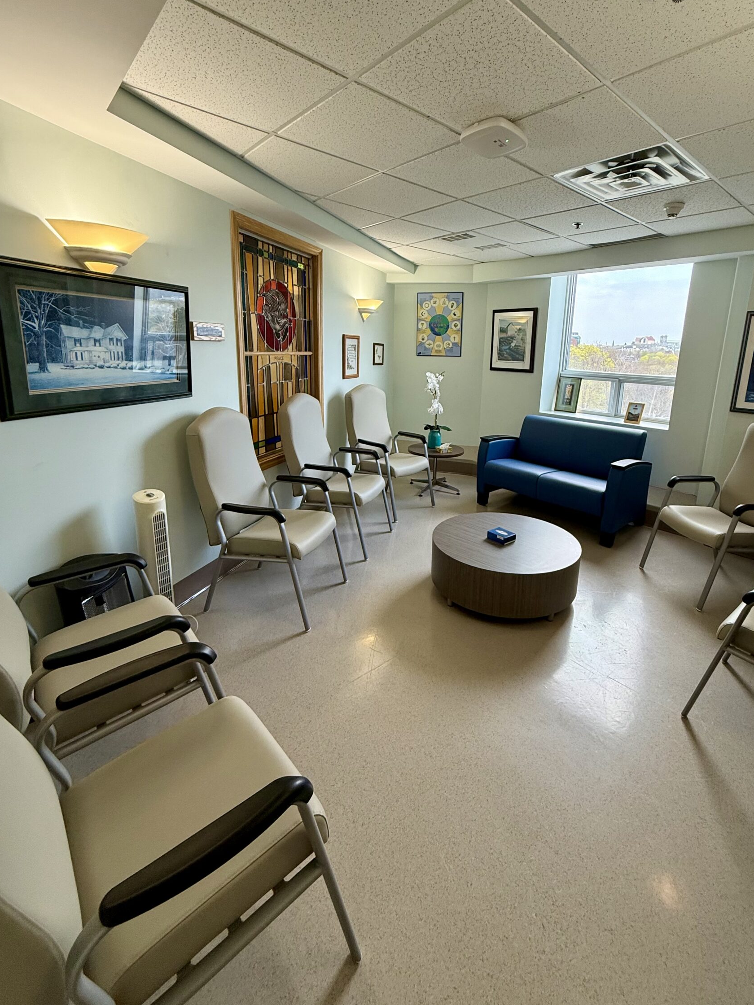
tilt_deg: -13.0
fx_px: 465
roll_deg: -2.5
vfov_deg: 94.1
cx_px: 421
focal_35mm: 16
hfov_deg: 77.8
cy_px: 449
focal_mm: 2.22
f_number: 2.2
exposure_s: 1/120
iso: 125
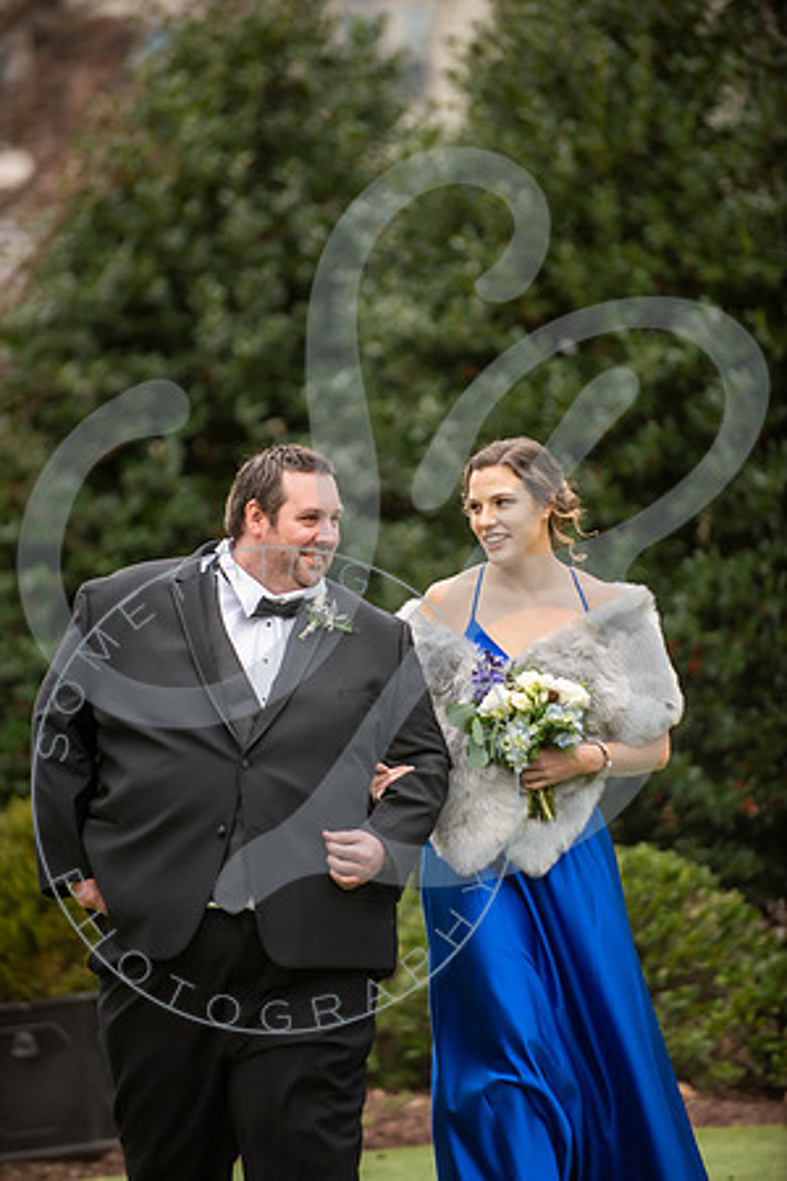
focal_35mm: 190
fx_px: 6230
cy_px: 590
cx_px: 394
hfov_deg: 7.2
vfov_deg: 10.8
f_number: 2.8
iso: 640
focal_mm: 190
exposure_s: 1/1000
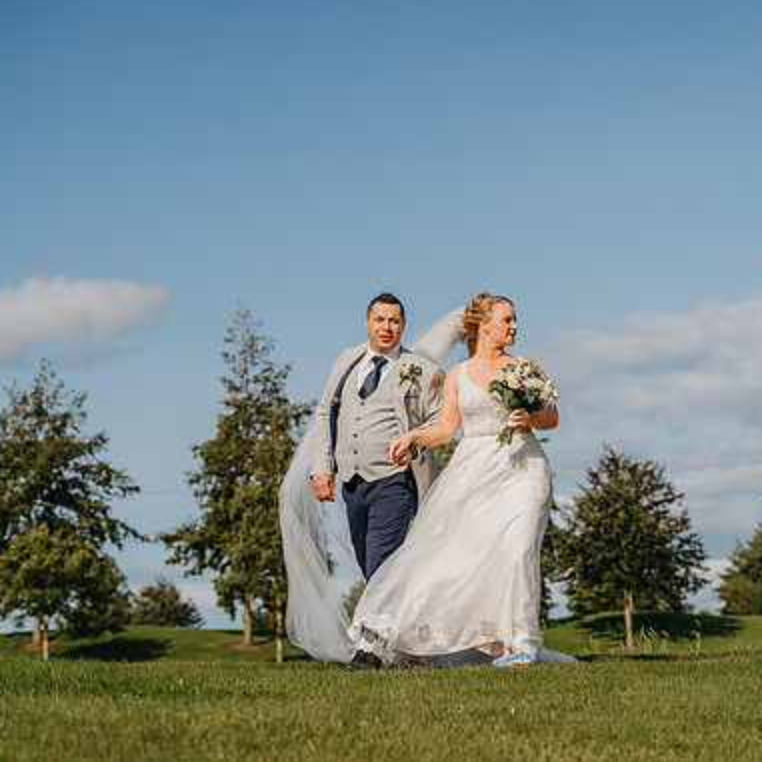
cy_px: 377
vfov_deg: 17.9
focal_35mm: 97
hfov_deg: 17.9
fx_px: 2416
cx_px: 436
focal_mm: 75
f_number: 4.5
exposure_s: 1/1000
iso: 50
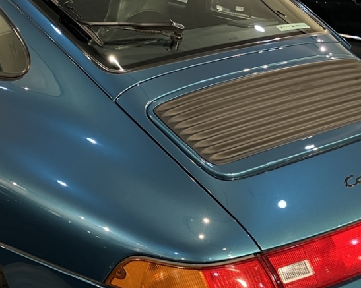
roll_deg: -0.7
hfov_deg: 31.3
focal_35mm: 60
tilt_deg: -21.1
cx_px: 138
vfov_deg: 25.4
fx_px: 641
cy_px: 147
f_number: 1.8
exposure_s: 1/50
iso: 160
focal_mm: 3.99
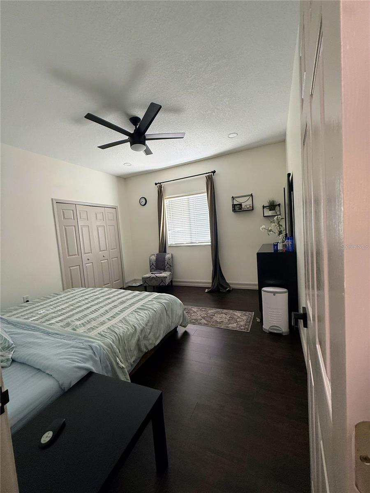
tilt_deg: -4.0
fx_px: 200
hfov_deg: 85.7
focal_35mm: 14
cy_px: 246
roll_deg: +3.6
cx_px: 185
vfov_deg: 102.1
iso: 320
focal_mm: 2.22
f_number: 2.2
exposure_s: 1/120
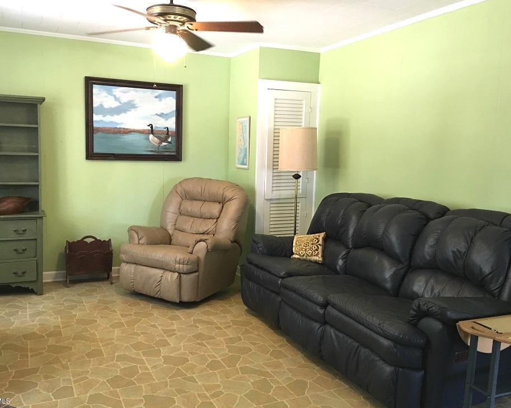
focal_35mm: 31
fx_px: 469
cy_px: 207
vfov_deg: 47.1
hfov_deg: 57.1
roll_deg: -1.3
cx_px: 235
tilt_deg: -5.7
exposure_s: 1/10
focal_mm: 4.15
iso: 100
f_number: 2.2
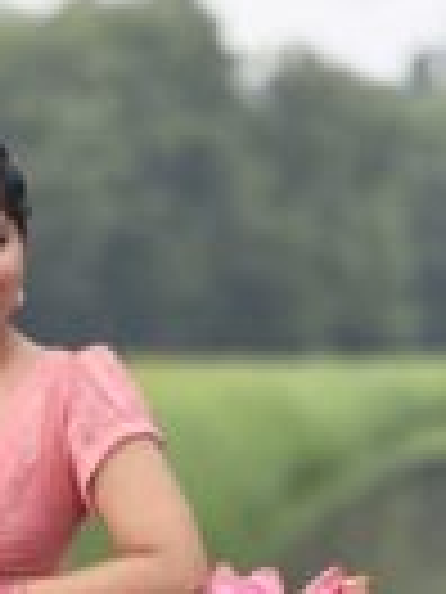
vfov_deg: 8.9
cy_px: 711
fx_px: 3797
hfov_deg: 6.7
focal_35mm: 221
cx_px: 135
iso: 160
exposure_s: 1/200
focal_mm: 13.85
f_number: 1.4
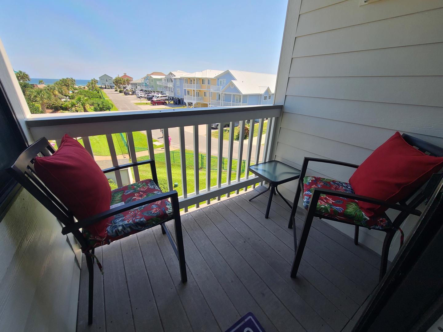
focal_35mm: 13
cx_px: 222
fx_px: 166
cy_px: 166
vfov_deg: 89.9
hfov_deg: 106.2
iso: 64
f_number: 2.2
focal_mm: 2.2
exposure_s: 1/840
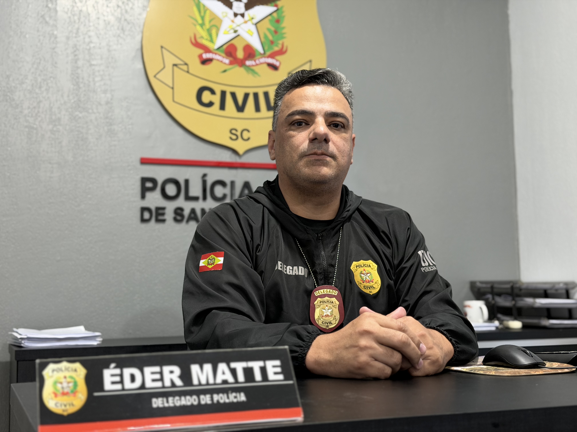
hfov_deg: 39.7
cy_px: 216
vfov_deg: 30.3
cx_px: 288
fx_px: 800
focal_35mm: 48
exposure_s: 1/40
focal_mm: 6.76
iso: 200
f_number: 1.78
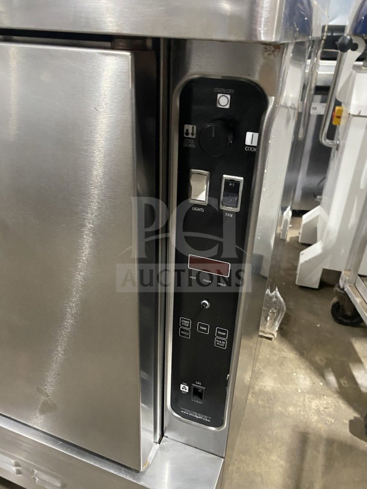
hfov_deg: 53.1
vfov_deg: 67.3
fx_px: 367
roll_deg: -3.9
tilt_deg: -28.4
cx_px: 184
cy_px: 244
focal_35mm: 26
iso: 640
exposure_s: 1/40
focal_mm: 4.25
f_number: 1.8
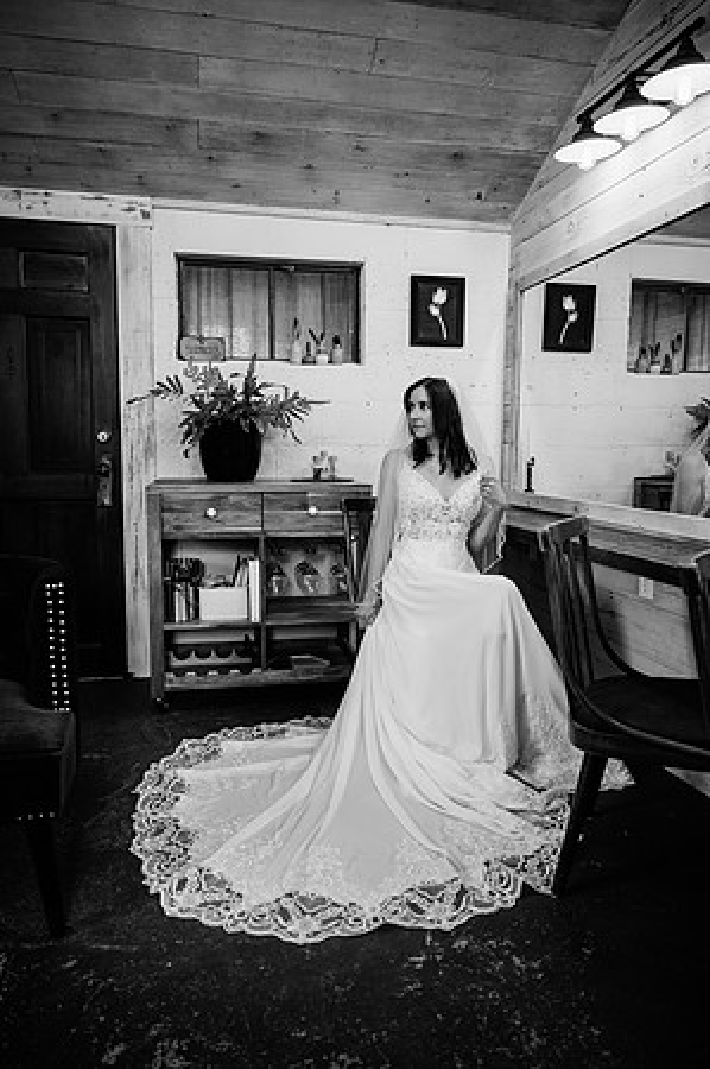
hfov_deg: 53.0
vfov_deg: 73.8
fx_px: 712
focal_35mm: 24
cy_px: 534
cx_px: 355
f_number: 2.8
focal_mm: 24
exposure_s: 1/200
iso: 640
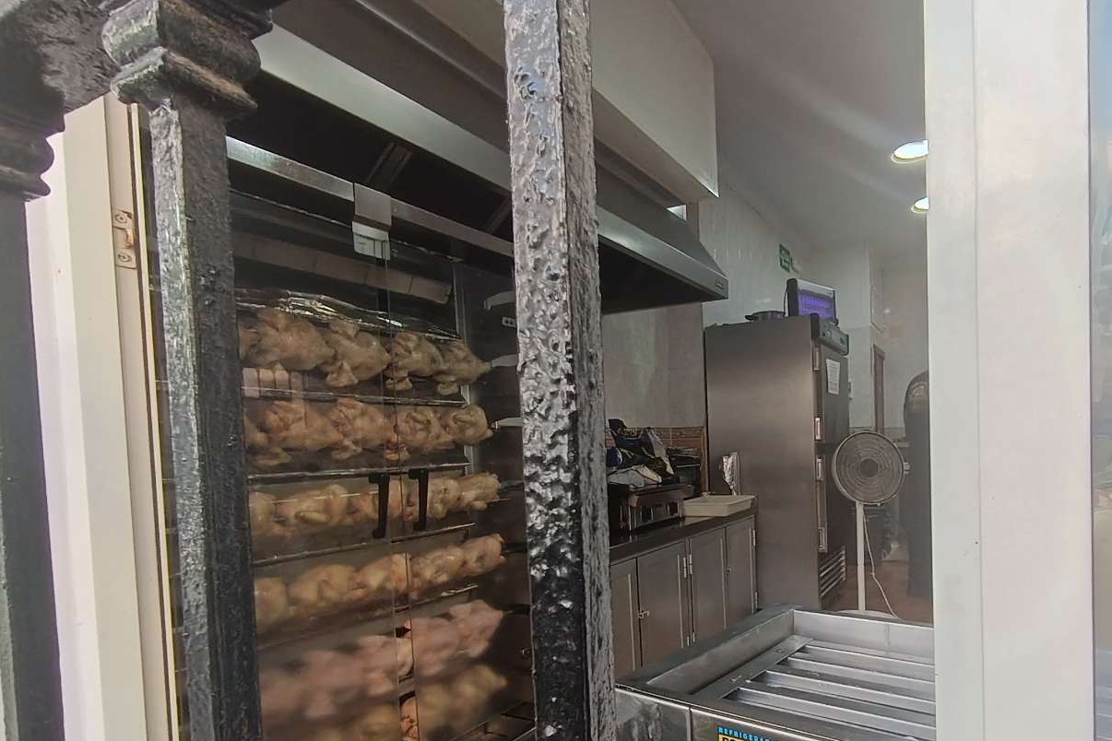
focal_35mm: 22
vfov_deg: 56.4
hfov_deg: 77.5
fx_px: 680
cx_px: 676
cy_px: 472
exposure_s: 1/100
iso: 181
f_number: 2.2
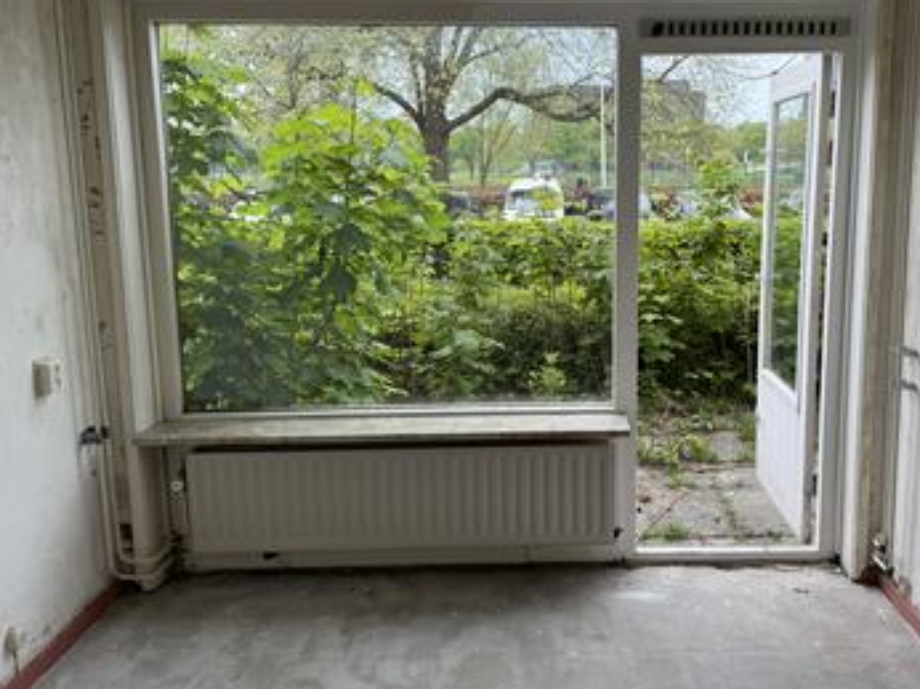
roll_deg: +1.3
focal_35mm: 30
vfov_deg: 46.6
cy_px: 295
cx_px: 564
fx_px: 797
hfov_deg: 59.4
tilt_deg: -8.0
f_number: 1.78
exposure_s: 1/572
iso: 80
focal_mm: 6.76
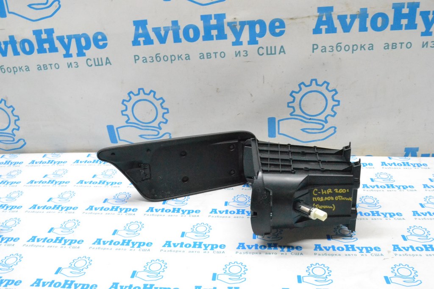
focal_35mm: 33
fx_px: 398
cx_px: 217
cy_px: 144
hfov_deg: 57.2
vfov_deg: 40.0
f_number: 13
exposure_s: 1/100
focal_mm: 22
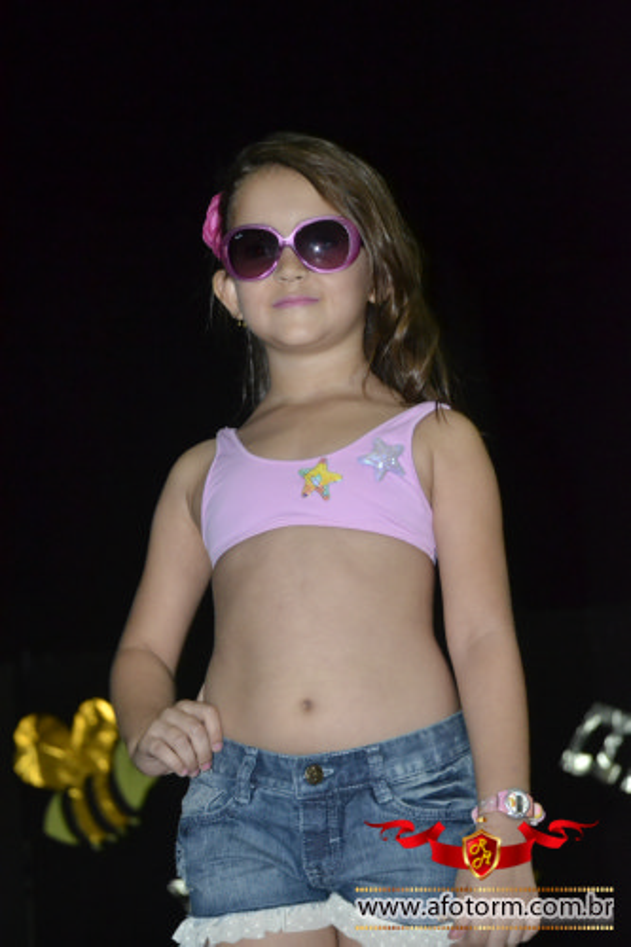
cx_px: 316
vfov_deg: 23.4
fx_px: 2289
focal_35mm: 87
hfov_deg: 15.7
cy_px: 474
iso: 3200
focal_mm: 58
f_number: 5
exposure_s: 1/60
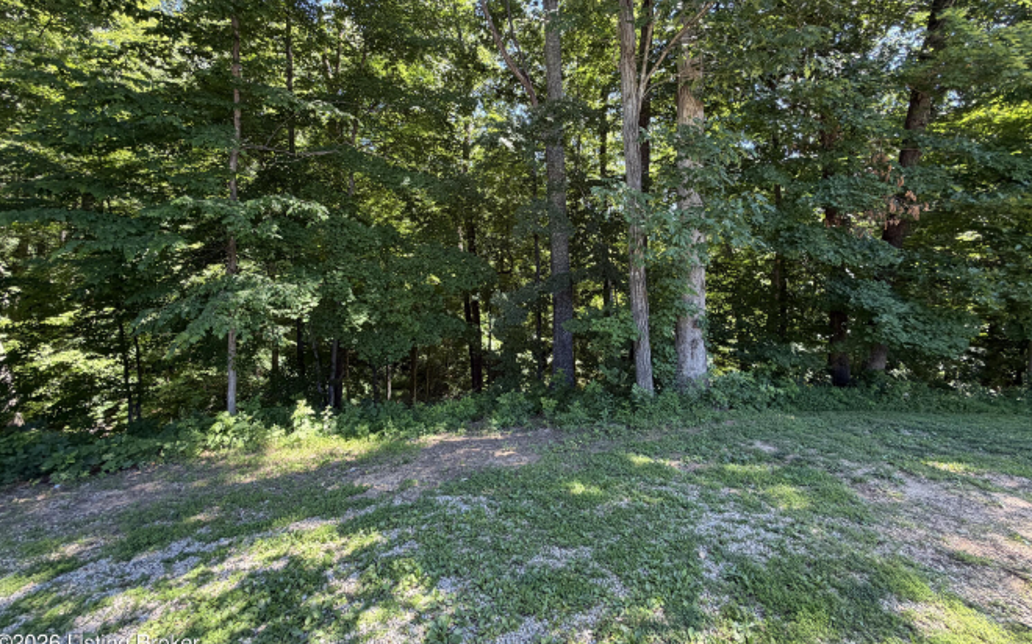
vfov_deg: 74.5
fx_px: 422
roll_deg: -0.5
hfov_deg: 101.5
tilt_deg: -5.2
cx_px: 515
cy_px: 288
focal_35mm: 15
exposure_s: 1/121
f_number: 2.2
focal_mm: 2.22
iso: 100
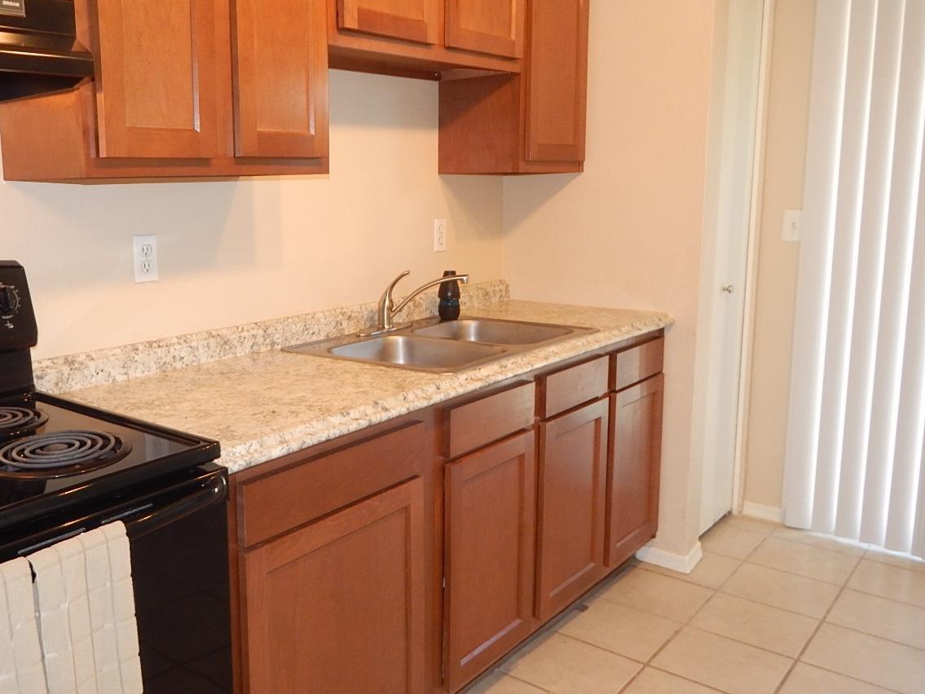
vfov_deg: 45.4
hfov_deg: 56.7
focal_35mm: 31
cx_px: 287
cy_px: 321
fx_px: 829
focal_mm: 4
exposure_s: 1/30
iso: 200
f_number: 3
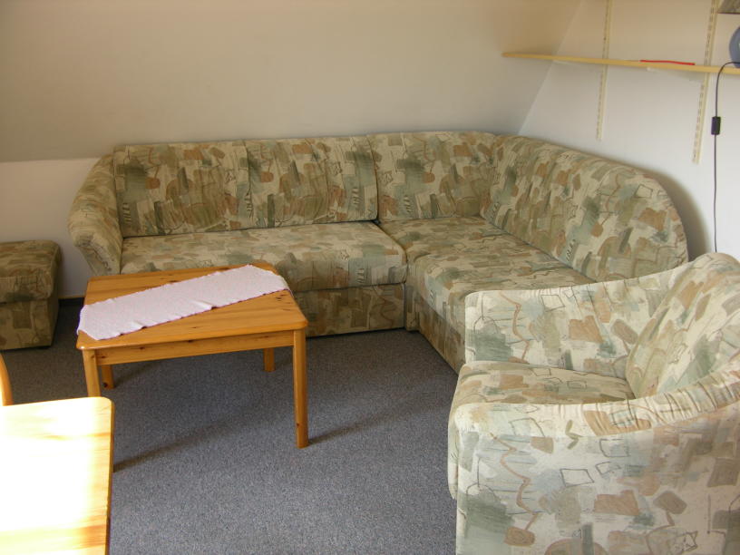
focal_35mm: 35
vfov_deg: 40.7
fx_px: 748
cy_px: 278
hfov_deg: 52.6
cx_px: 370
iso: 60
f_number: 2.8
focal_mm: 8.9
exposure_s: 1/30.8
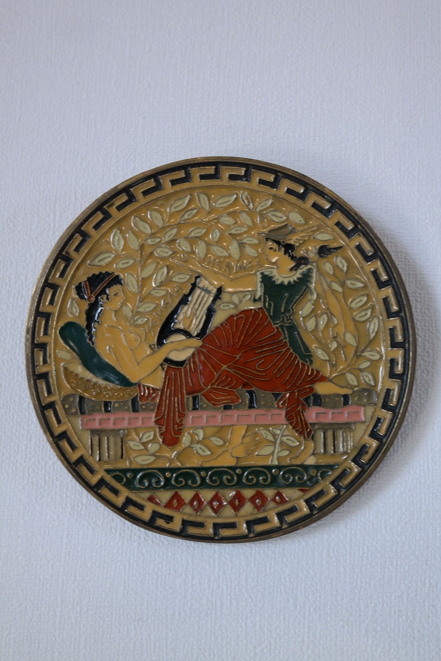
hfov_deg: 33.4
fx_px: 735
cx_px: 220
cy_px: 330
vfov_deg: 48.5
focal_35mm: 40
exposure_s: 1/50
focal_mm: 26
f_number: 4
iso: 400
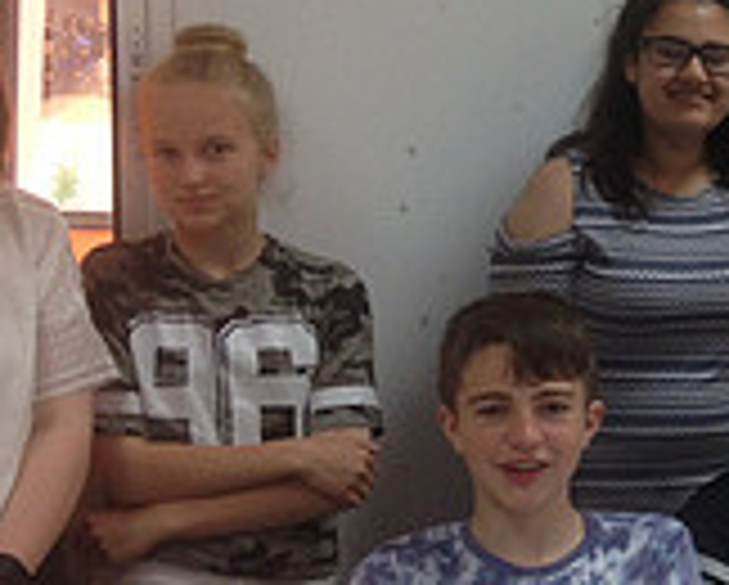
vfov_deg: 13.4
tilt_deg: -6.1
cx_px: 1066
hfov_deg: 15.5
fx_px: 2484
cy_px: 304
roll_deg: -1.6
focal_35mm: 115
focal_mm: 4.12
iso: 64
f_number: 2.4
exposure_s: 1/50
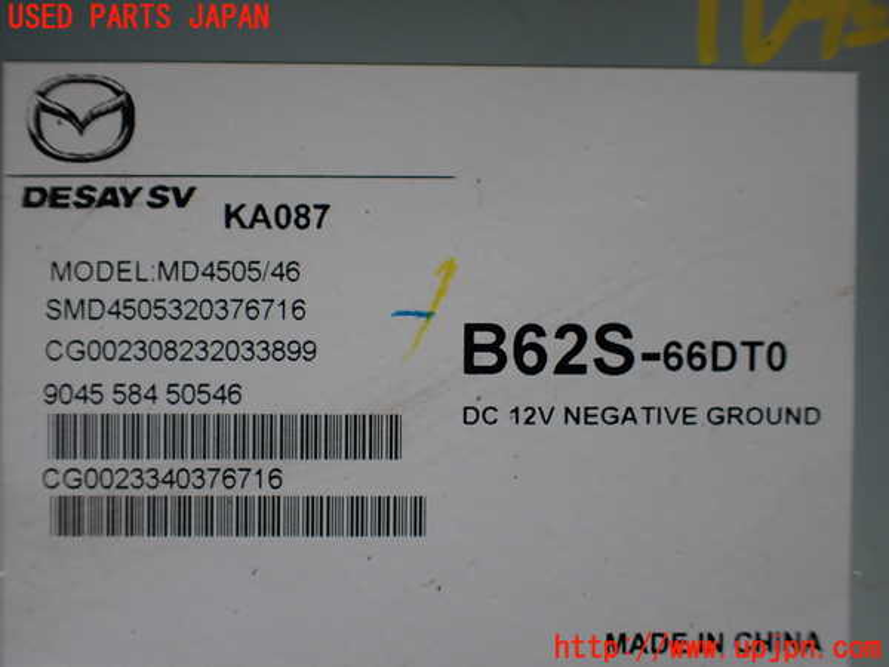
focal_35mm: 30
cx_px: 444
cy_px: 334
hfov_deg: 60.0
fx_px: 770
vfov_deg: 46.8
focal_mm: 5.4
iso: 100
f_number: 2.3
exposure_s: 1/160
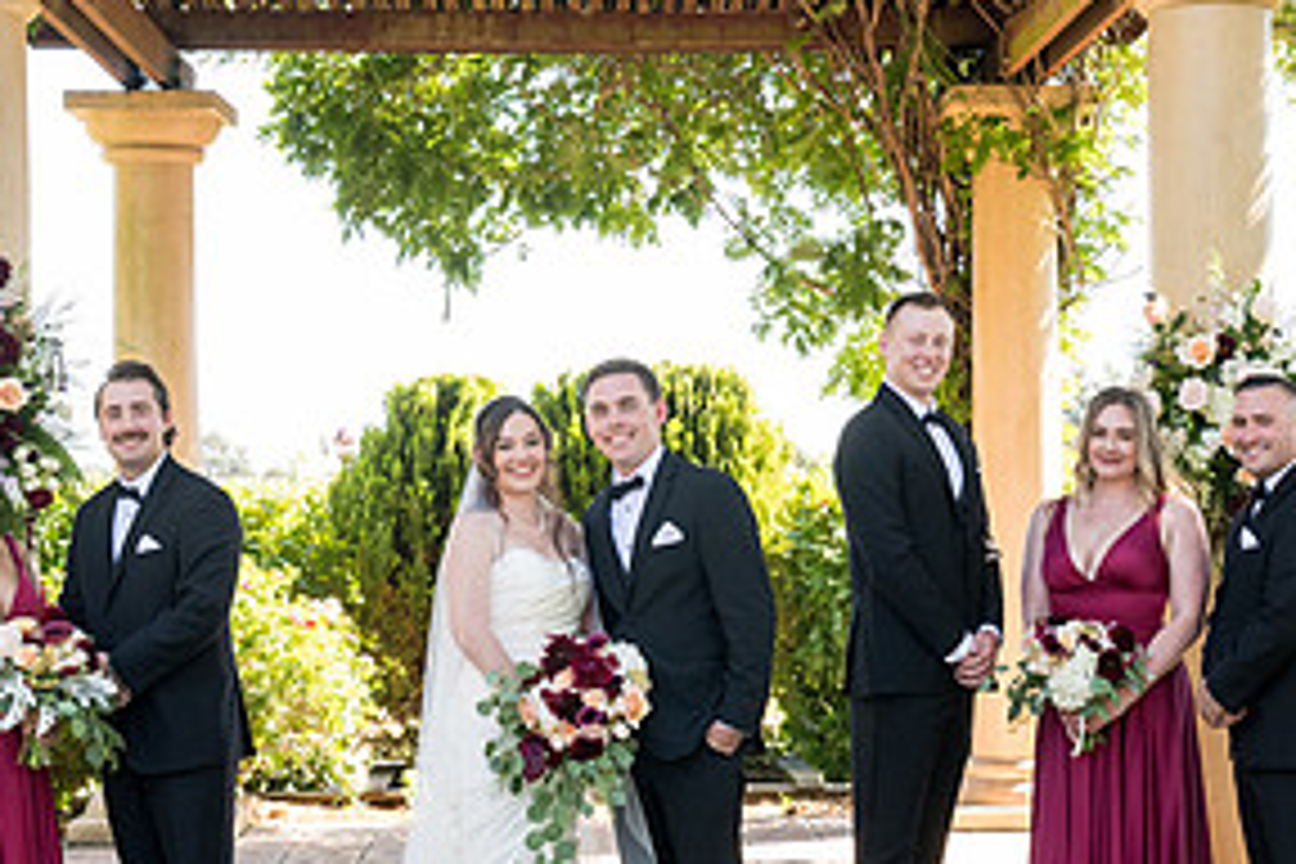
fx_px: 2700
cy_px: 577
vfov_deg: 18.1
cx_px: 673
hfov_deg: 27.0
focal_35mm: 75
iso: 1600
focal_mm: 35
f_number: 6.3
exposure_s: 1/320
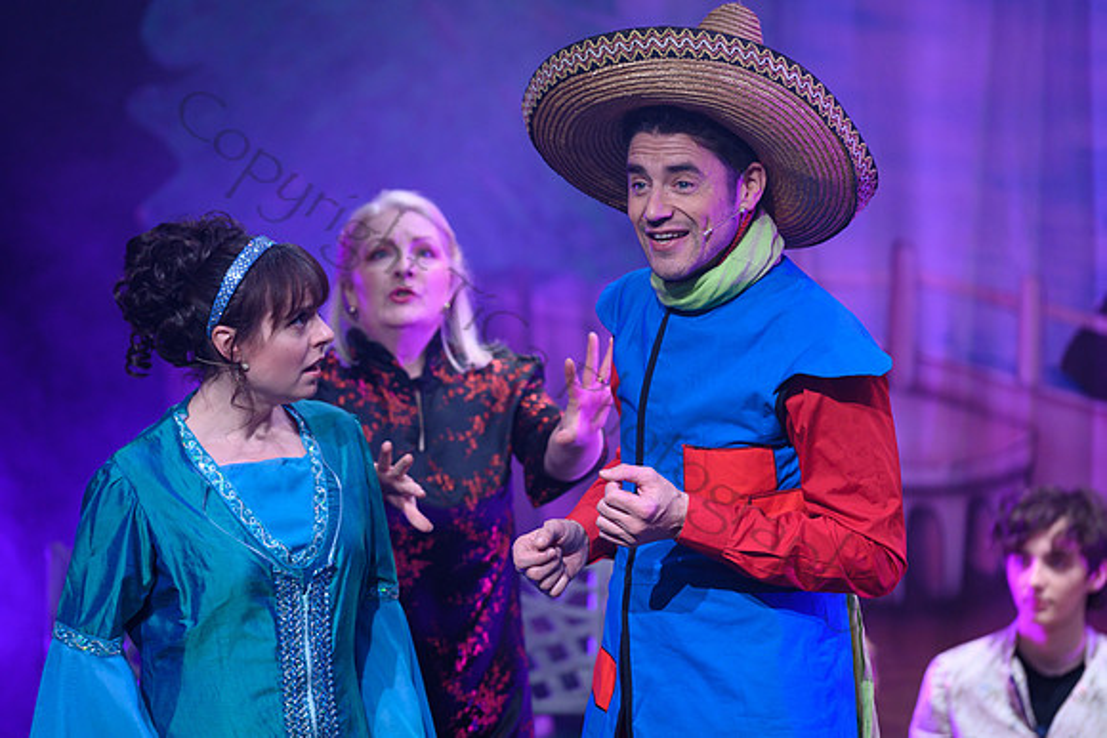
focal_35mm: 195
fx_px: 5997
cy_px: 369
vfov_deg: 7.0
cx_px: 554
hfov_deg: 10.5
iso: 1000
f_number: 2.8
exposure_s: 1/200
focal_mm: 195
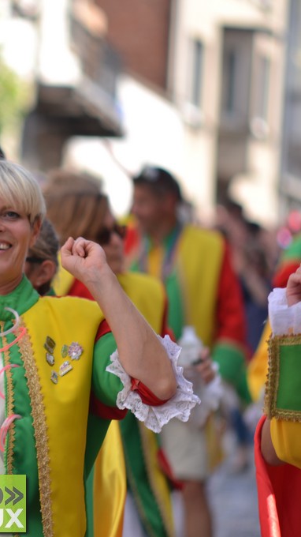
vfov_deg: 6.1
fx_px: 5042
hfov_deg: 3.4
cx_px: -13
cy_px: 269
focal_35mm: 355
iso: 100
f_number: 3.2
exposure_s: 1/400
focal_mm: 150
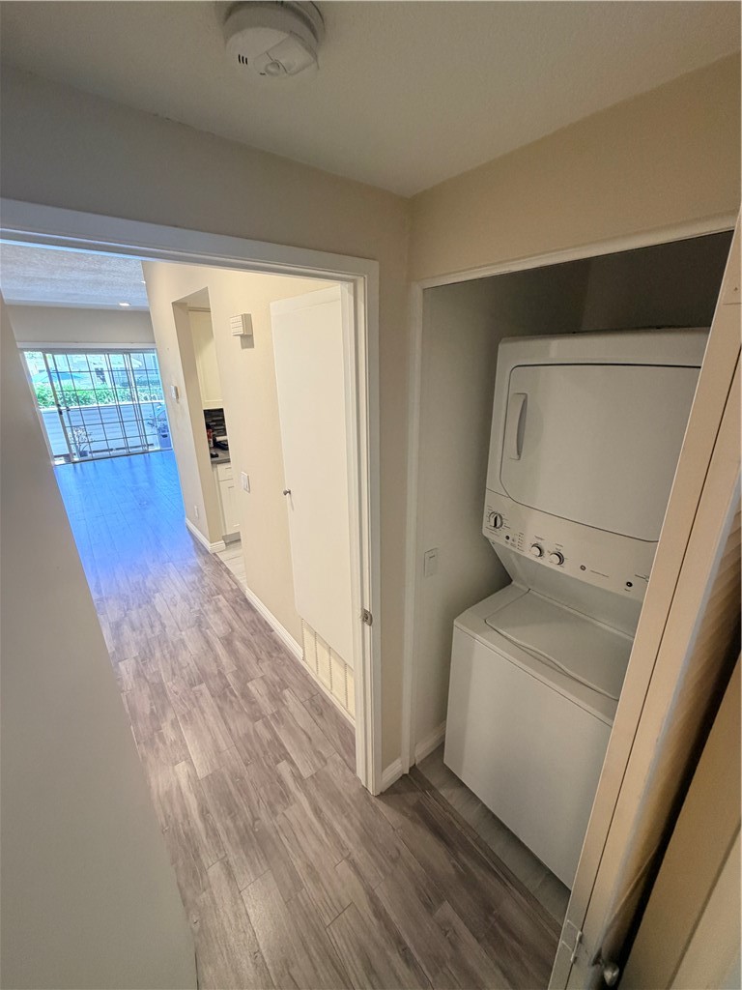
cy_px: 495
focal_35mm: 14
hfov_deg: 85.7
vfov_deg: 102.1
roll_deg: +0.5
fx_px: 400
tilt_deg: -19.4
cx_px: 371
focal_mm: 2.22
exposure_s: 1/60
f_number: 2.2
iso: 200
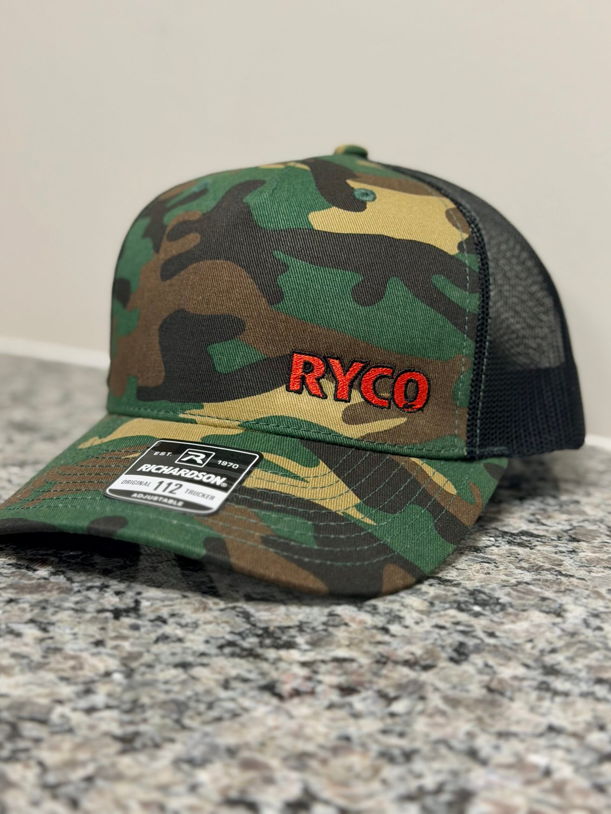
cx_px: 306
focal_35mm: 48
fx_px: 1130
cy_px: 407
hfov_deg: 30.3
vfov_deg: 39.7
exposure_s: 1/60
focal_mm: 6.76
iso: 125
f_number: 1.78
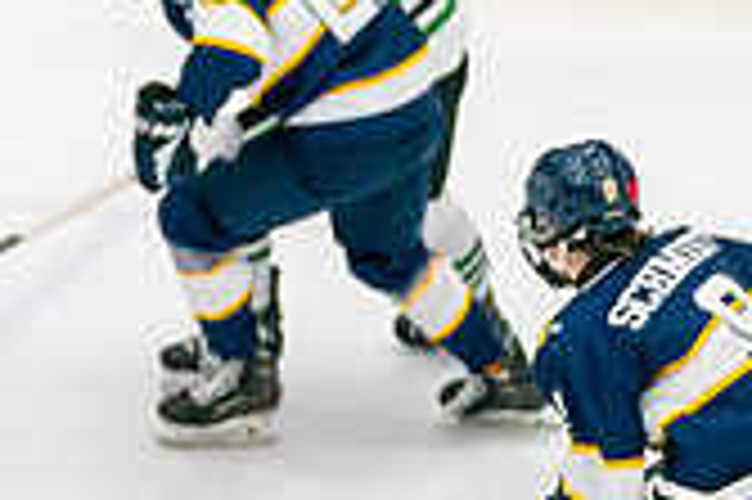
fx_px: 15609
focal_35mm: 748
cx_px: -586
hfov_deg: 2.7
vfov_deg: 1.8
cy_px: 831
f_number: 2.8
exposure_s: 1/1250
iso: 3200
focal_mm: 151
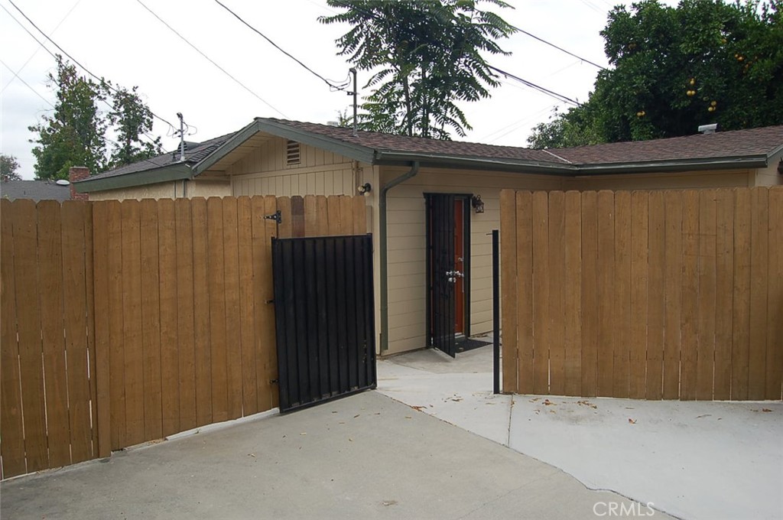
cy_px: 260
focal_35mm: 27
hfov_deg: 67.4
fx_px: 586
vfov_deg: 47.8
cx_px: 392
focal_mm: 18
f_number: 6.3
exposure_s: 1/160
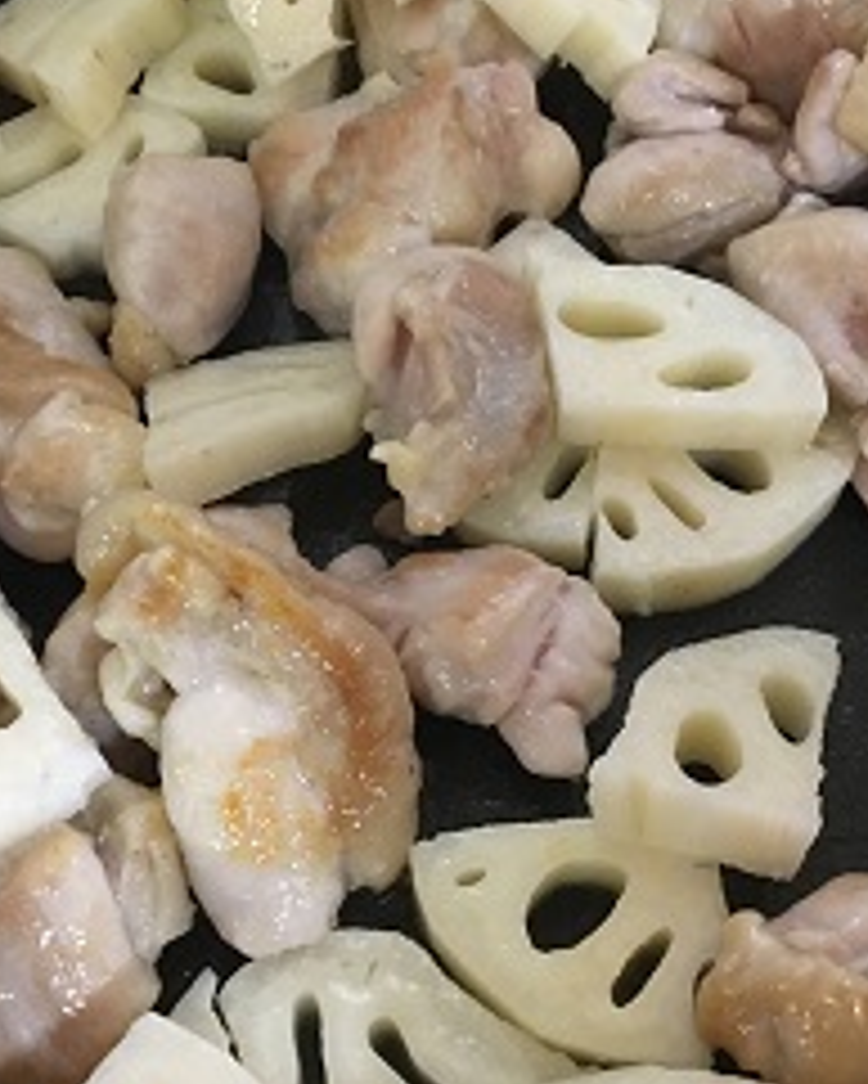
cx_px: 576
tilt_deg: -60.8
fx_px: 1508
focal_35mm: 47
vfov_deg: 39.5
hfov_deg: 31.9
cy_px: 612
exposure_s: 1/15
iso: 250
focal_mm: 4.15
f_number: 2.2
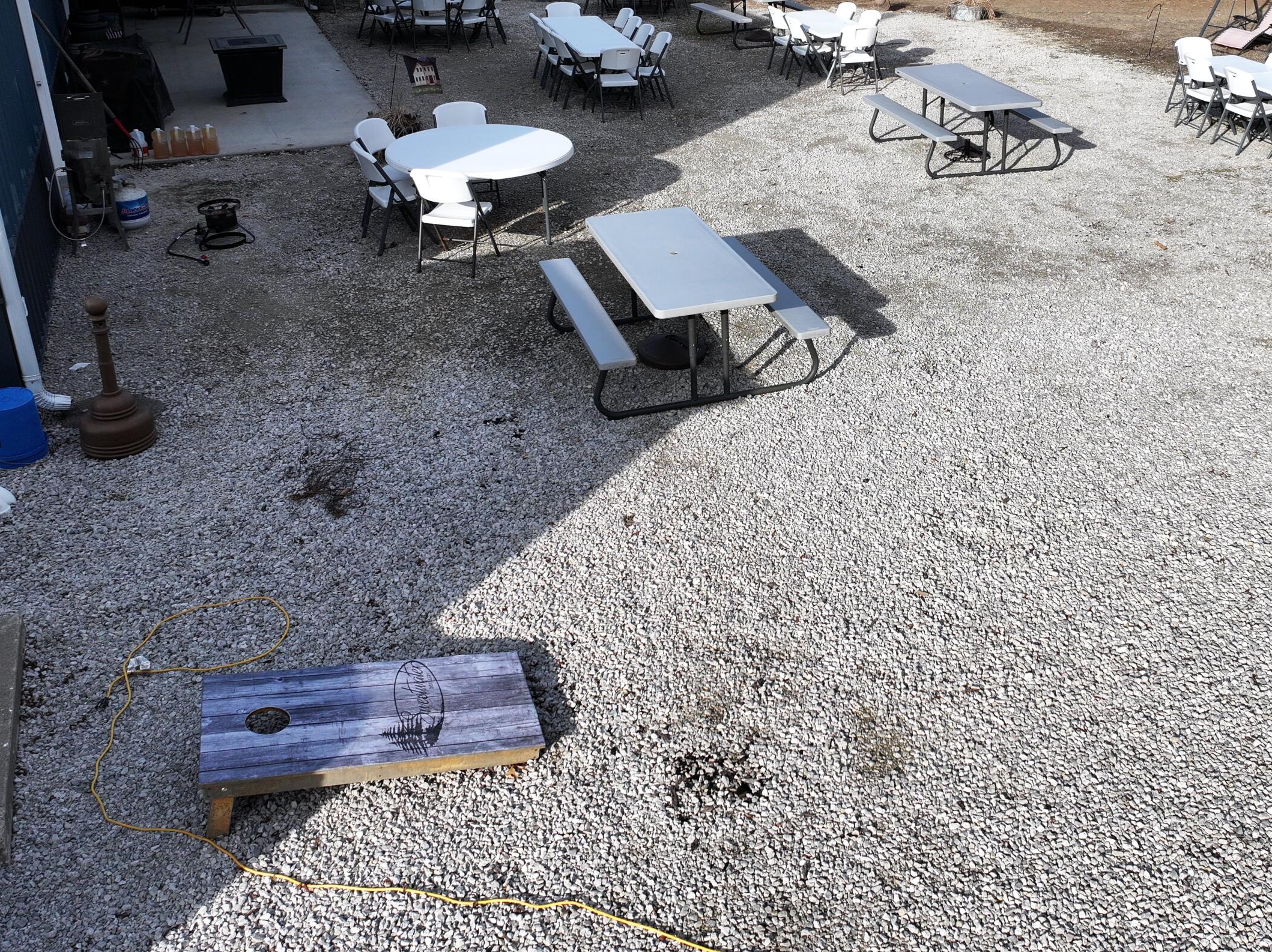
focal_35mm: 34
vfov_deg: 41.1
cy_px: 296
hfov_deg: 53.3
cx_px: 807
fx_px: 1249
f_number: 2.8
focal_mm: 12.29
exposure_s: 1/1600
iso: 100
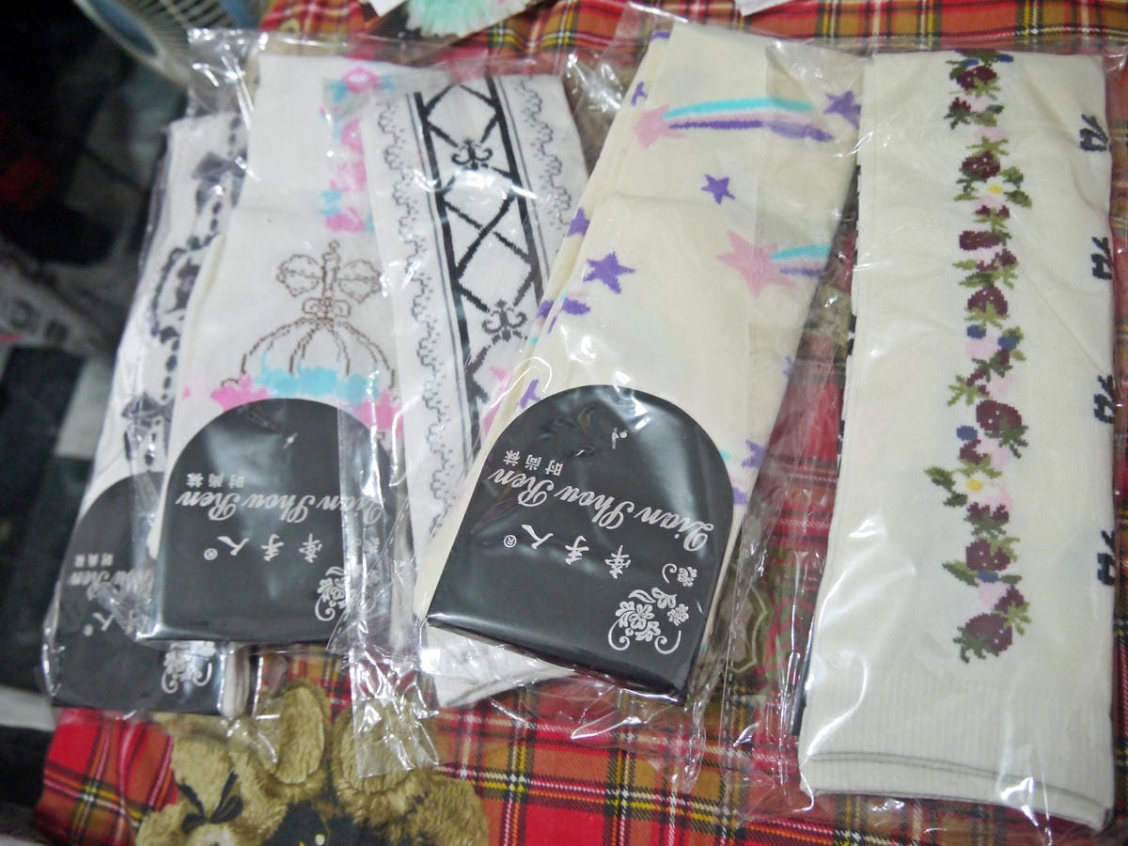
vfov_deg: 49.7
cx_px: 564
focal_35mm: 28
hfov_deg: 63.4
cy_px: 423
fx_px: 912
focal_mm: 14
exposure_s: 1/60
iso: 640
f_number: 3.5
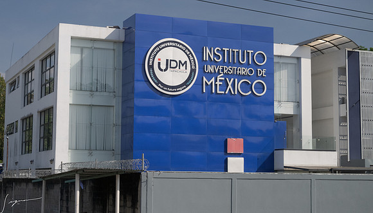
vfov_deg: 18.0
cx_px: 187
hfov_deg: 31.1
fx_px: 670
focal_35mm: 68
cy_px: 95
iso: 1800
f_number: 7.1
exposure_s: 1/640
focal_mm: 63
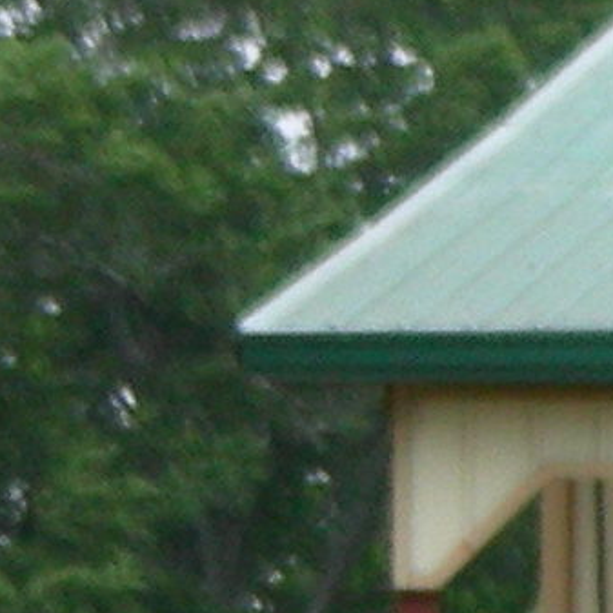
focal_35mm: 835
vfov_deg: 2.1
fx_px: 16729
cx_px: 2543
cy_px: 1593
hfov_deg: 2.1
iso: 50
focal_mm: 18.9
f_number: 3.5
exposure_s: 1/210
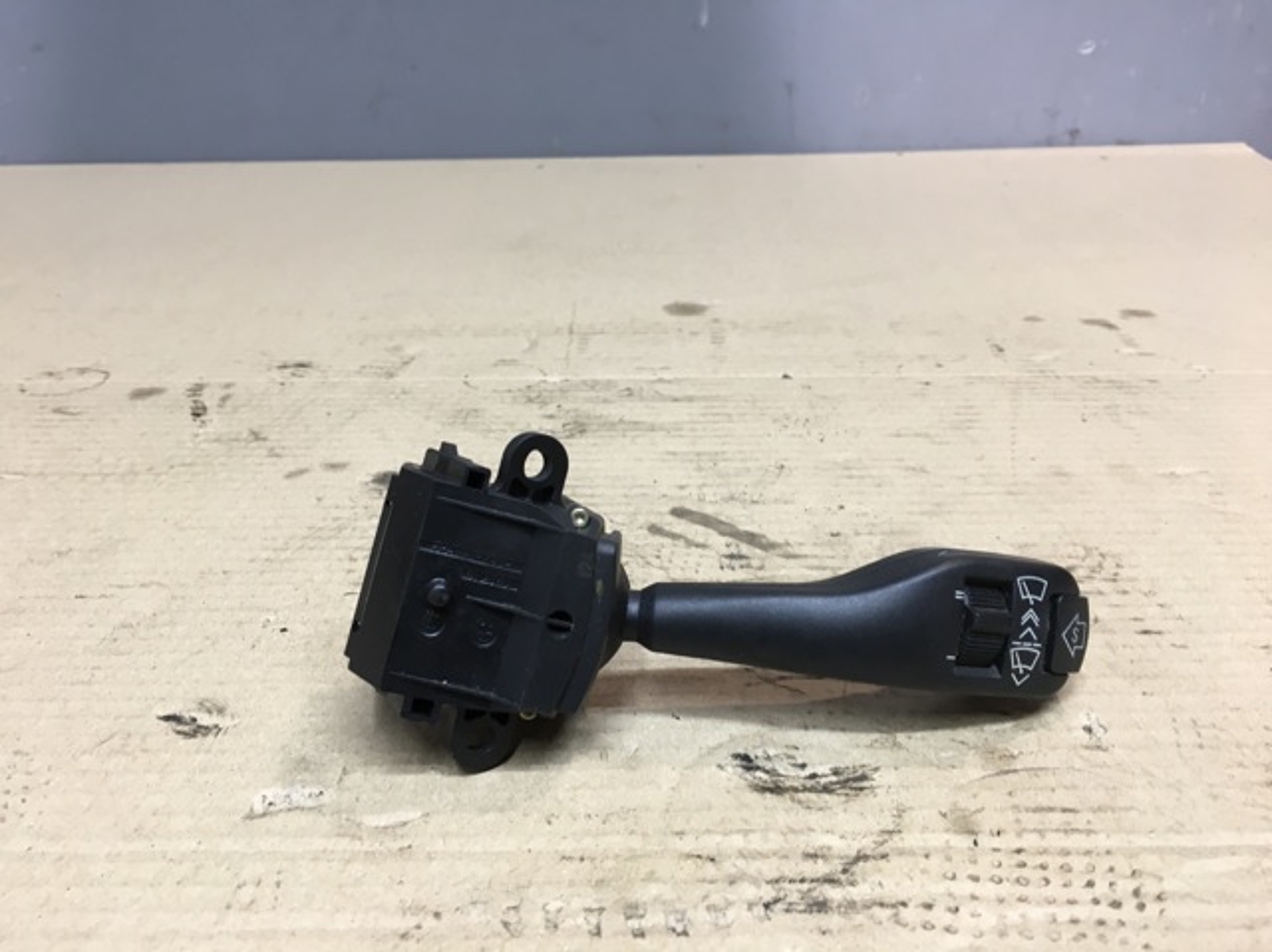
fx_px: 1065
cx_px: 636
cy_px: 476
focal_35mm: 29
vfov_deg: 48.2
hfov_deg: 61.7
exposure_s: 1/33
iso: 64
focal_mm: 4.15
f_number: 2.2
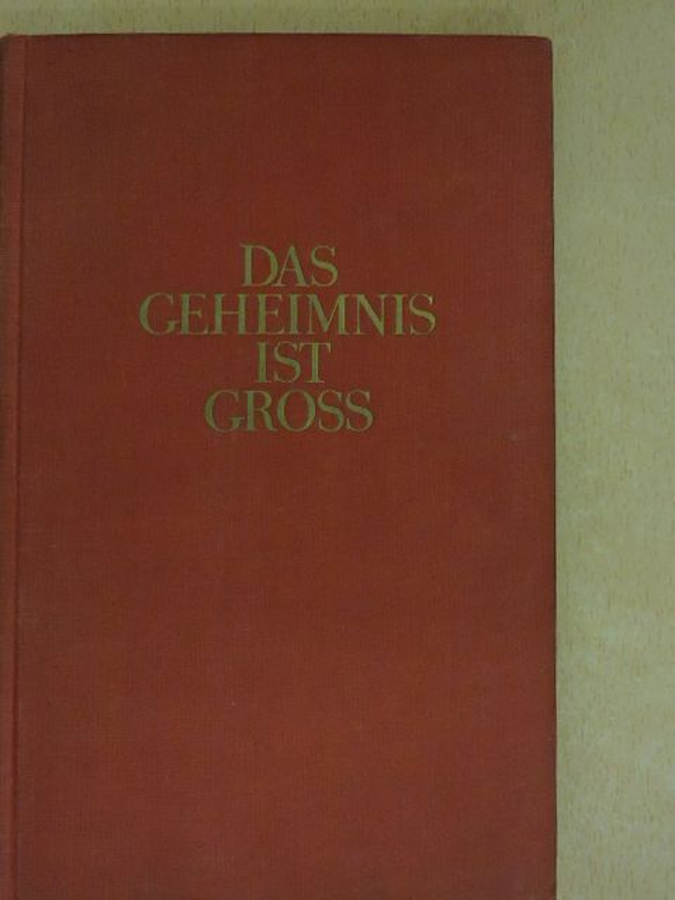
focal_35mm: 45
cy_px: 450
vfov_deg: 42.1
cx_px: 338
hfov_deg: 32.2
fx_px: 1170
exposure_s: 1/60
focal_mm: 8.1
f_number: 4
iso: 1600
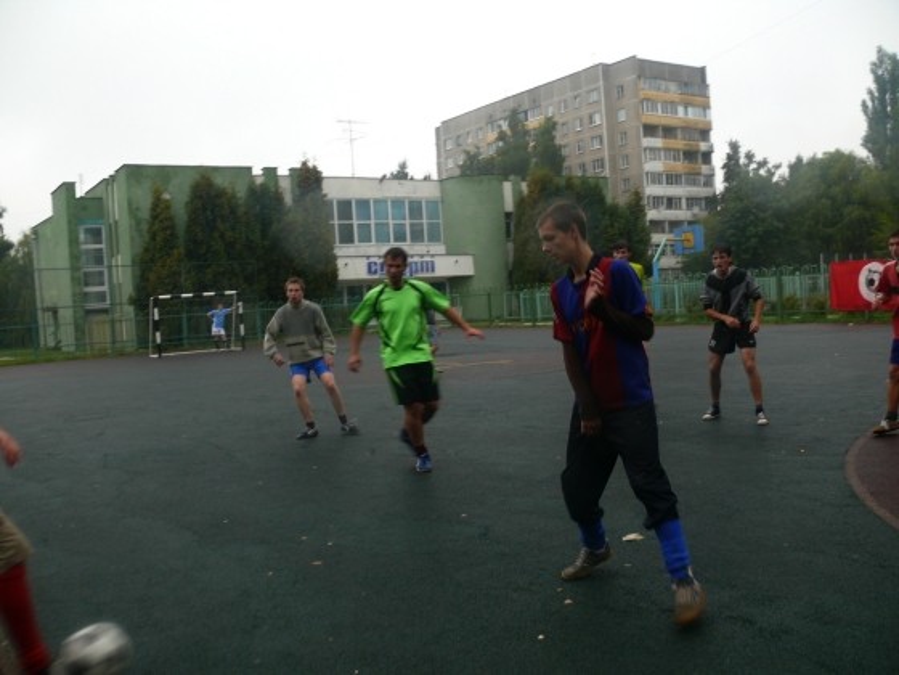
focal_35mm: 35
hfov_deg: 52.6
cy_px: 338
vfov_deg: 40.7
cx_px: 450
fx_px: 909
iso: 100
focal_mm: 7.4
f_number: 3.2
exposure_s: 1/100
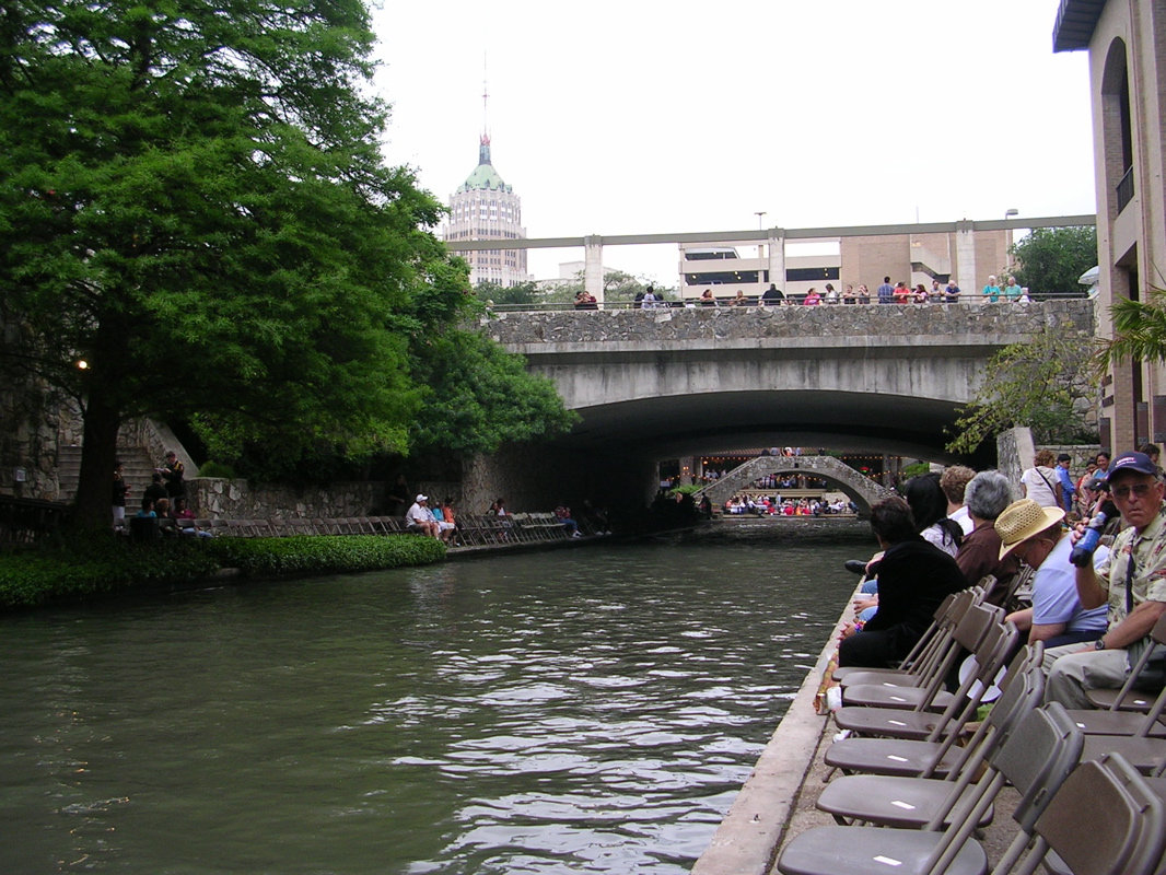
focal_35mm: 38
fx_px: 1280
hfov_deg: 49.0
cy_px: 438
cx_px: 583
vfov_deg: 37.7
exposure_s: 1/82.6
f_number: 2.8
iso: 50
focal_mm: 5.8
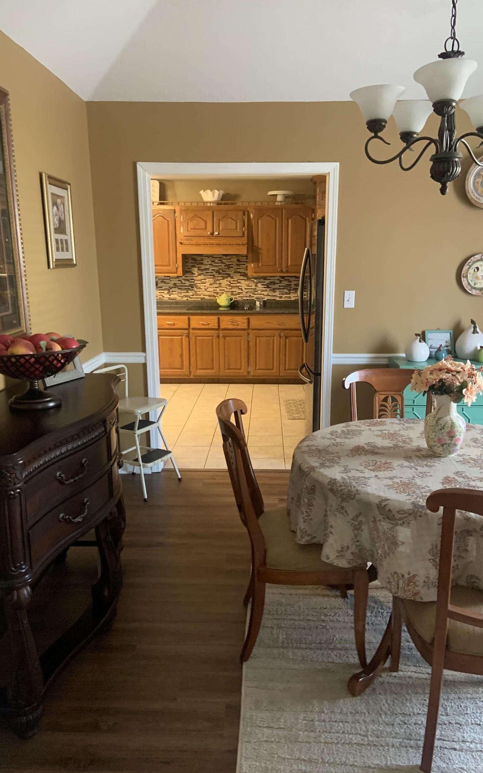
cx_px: 241
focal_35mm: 28
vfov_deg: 66.5
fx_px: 590
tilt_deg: -13.4
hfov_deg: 44.5
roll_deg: +0.1
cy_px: 389
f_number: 1.8
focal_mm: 4.25
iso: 400
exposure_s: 1/30
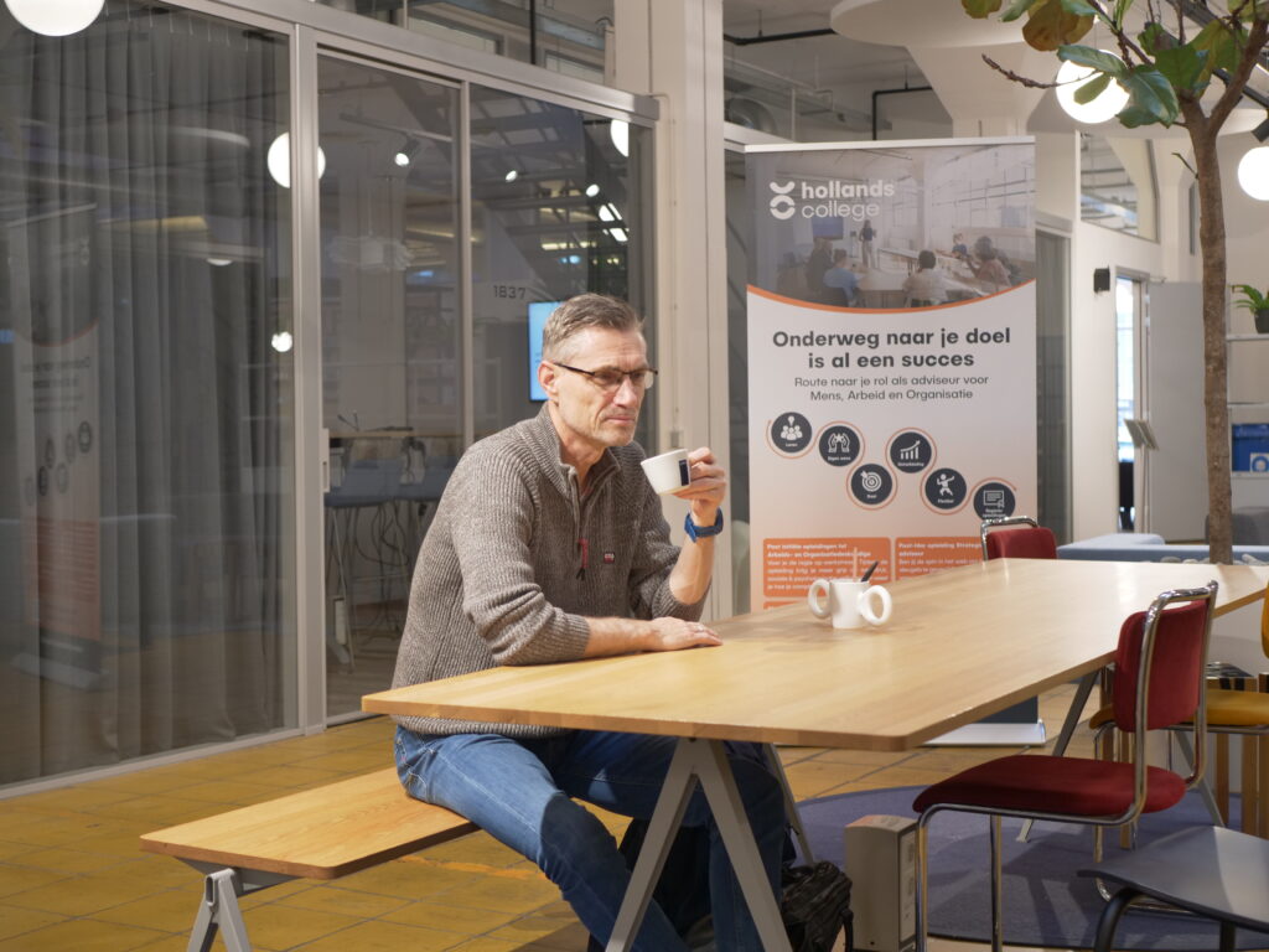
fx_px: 1833
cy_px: 476
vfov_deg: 29.1
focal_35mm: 50
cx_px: 634
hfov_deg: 38.2
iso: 400
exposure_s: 1/50
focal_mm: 25
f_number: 2.8
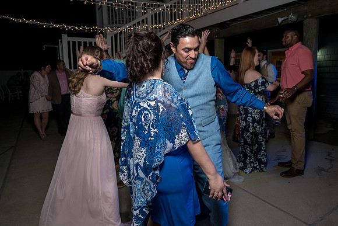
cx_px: 201
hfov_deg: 70.7
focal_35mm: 25
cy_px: 98
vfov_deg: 51.1
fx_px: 235
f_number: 5.6
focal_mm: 21
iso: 2000
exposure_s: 1/200
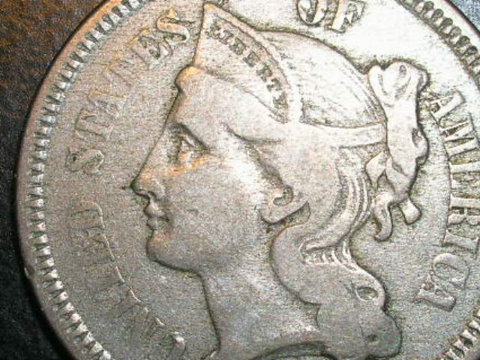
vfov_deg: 31.5
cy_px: 180
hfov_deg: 41.2
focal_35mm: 46
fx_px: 638
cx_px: 240
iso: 50
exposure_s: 1/60.1
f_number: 5.4
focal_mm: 7.7
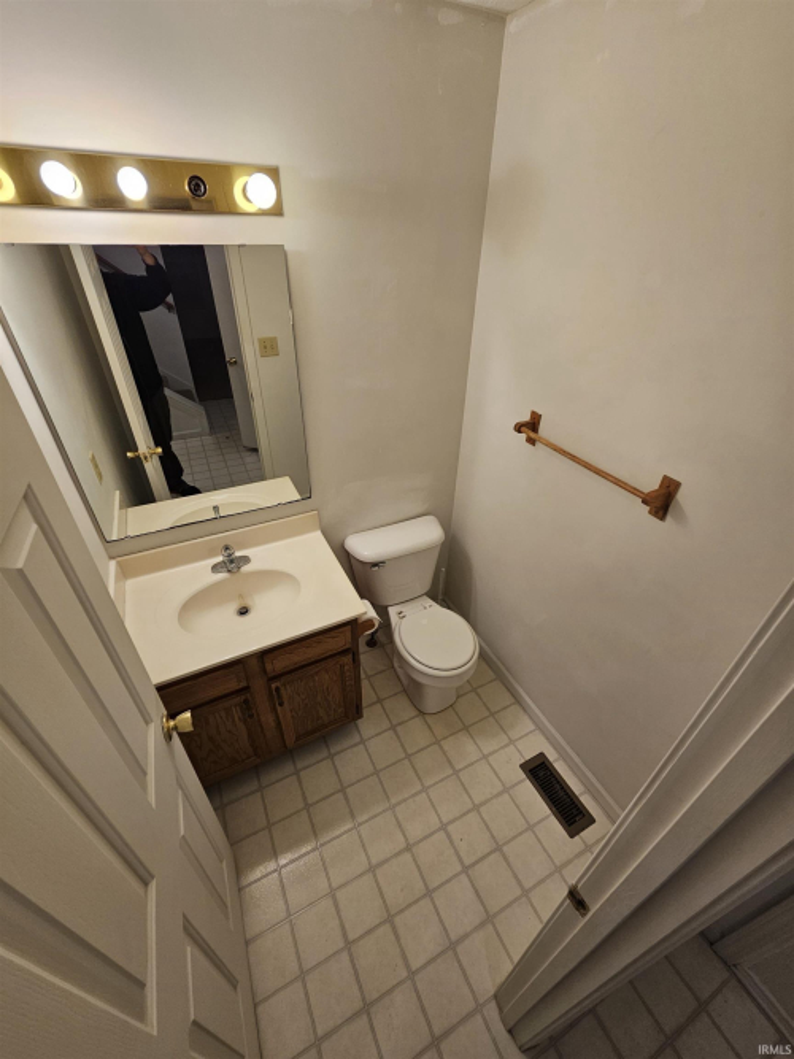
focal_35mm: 13
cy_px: 530
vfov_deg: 106.2
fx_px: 398
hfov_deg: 89.9
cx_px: 397
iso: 64
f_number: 2.2
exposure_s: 1/60
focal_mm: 2.2
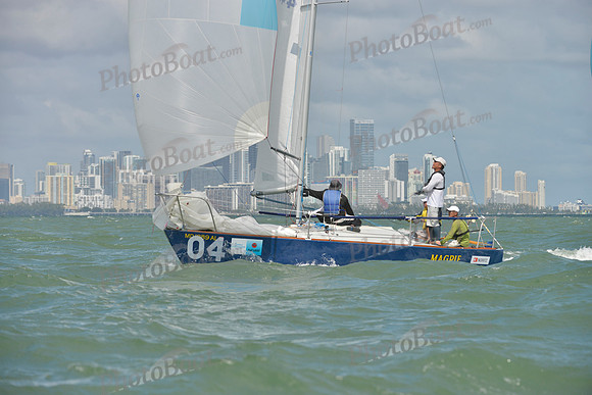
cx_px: 296
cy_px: 198
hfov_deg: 10.3
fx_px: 3290
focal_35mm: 200
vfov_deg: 6.9
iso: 280
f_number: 7.1
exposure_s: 1/1600
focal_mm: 200
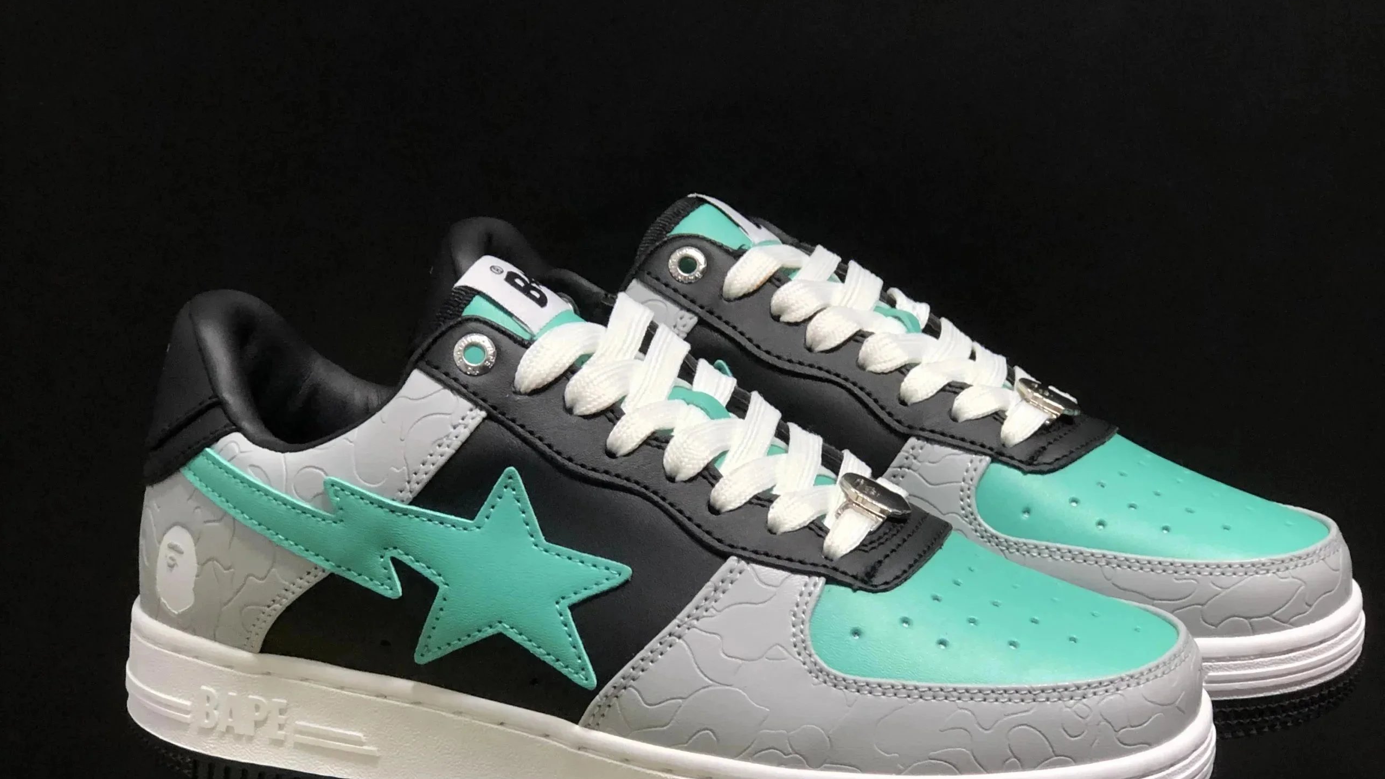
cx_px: 692
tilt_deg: -18.8
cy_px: 583
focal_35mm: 83
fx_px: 3048
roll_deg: -0.1
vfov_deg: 14.5
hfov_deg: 25.6
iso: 80
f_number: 2.8
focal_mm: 6.6
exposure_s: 1/30
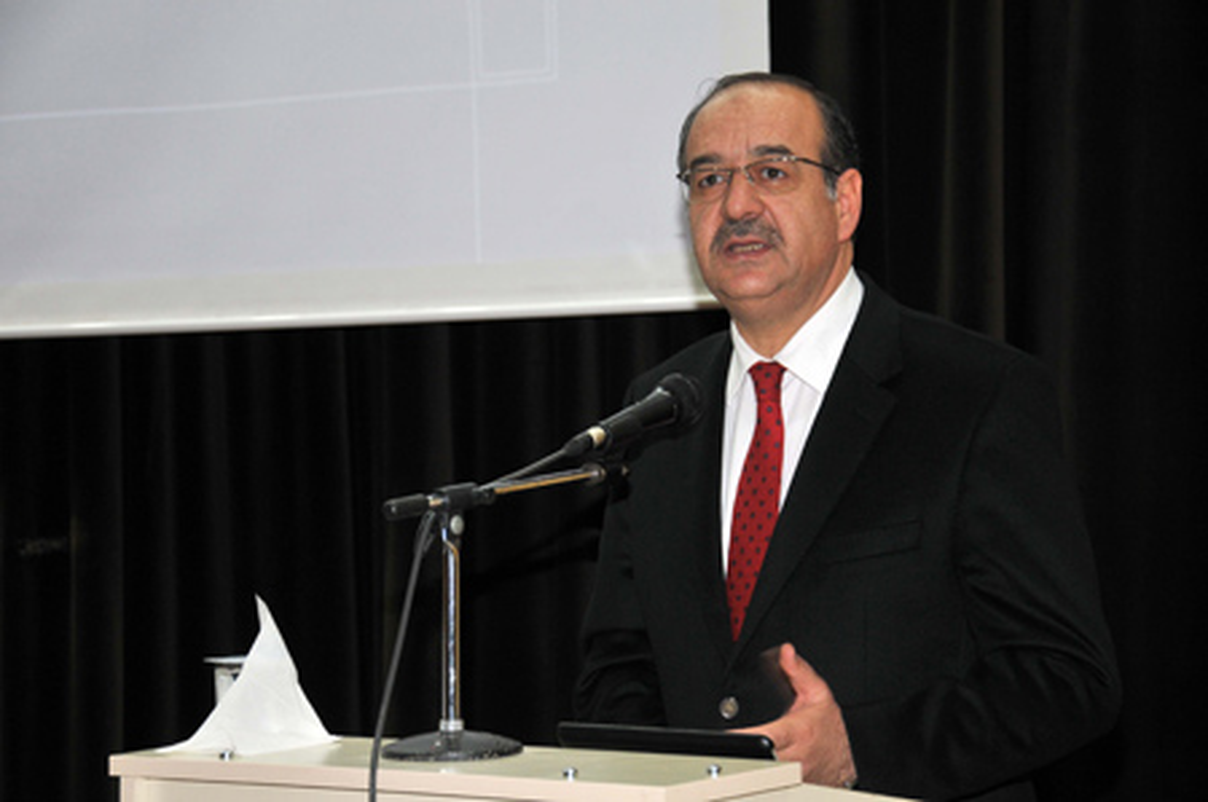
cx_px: 604
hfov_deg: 21.9
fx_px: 3117
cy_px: 401
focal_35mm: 93
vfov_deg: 14.7
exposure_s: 1/30
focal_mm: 62
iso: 400
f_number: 5.6
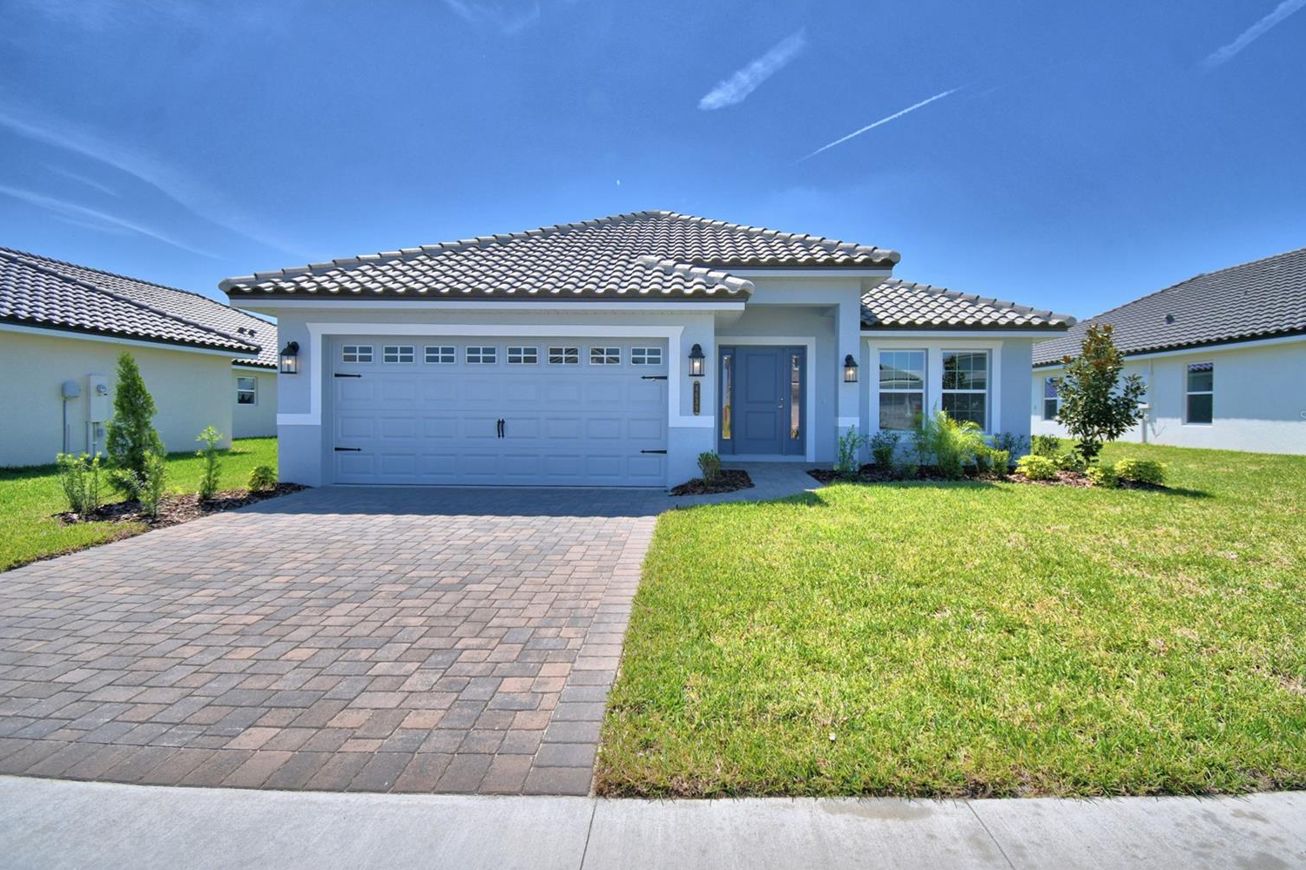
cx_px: 681
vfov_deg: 73.7
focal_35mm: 16
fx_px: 580
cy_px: 417
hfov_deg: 96.7
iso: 100
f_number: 4.5
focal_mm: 10
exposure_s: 1/1600
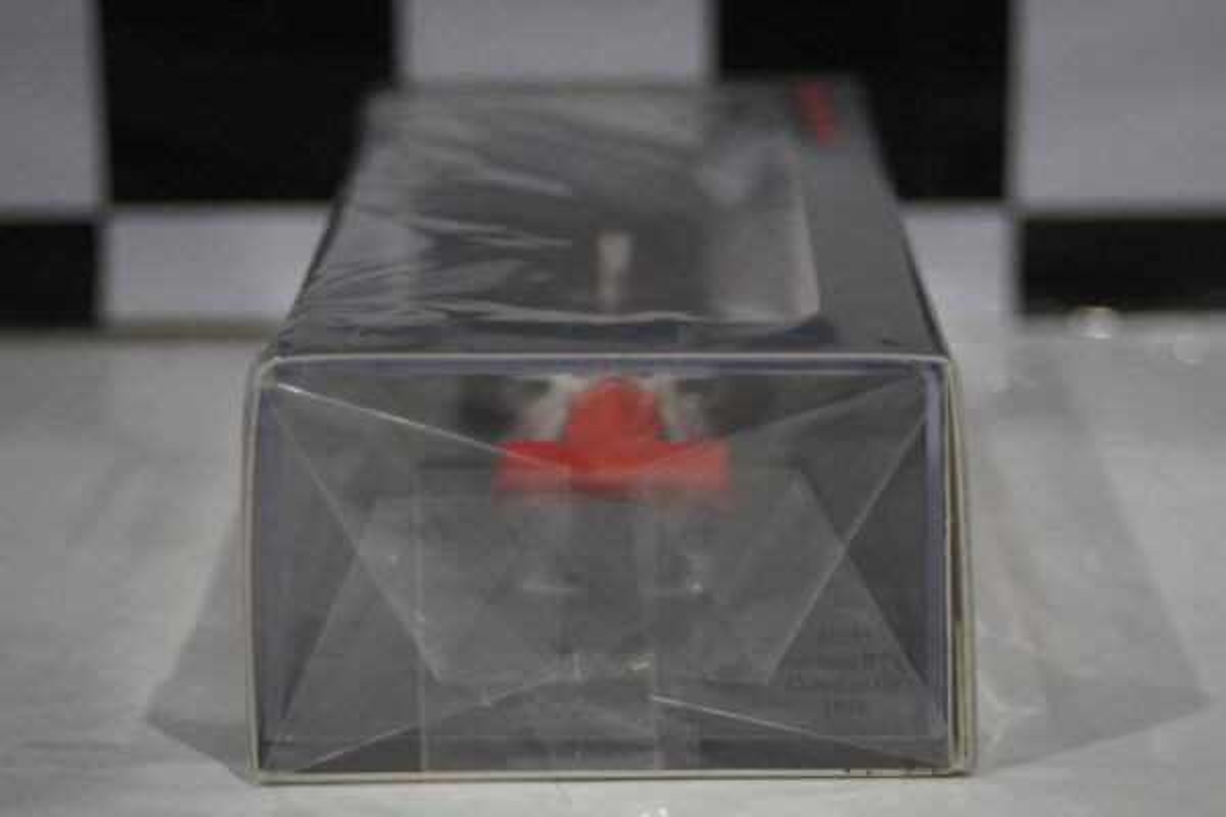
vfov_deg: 15.2
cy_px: 408
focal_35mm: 90
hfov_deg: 22.6
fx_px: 3065
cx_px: 613
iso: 3200
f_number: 5.6
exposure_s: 1/160
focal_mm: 60
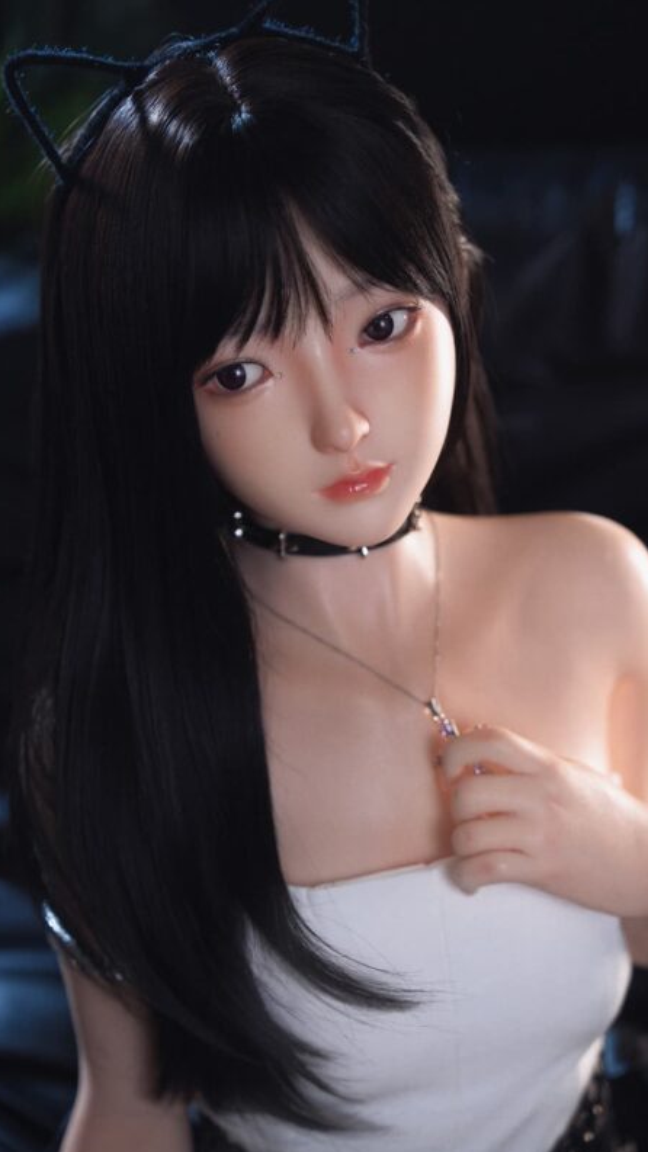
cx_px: 326
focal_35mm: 74
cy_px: 580
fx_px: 2261
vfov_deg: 28.6
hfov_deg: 16.3
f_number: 2.8
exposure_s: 1/160
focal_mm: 70
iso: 400
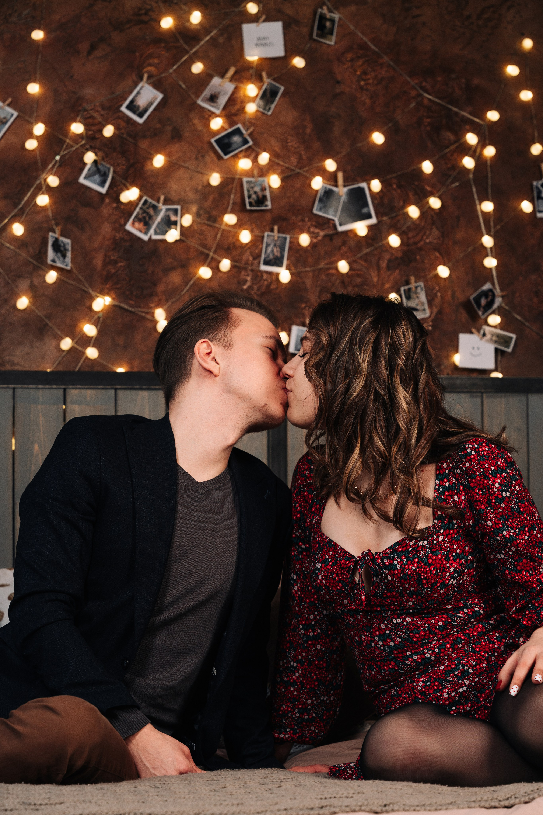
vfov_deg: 28.8
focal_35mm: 70
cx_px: 272
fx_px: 1584
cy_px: 408
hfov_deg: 19.5
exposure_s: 1/100
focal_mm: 70
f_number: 5
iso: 250
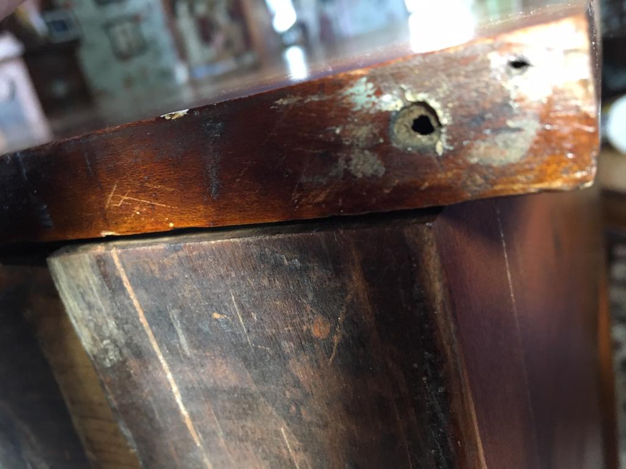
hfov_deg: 61.7
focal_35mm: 29
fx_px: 524
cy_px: 234
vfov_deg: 48.2
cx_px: 313
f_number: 2.2
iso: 200
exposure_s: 1/17
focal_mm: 4.15
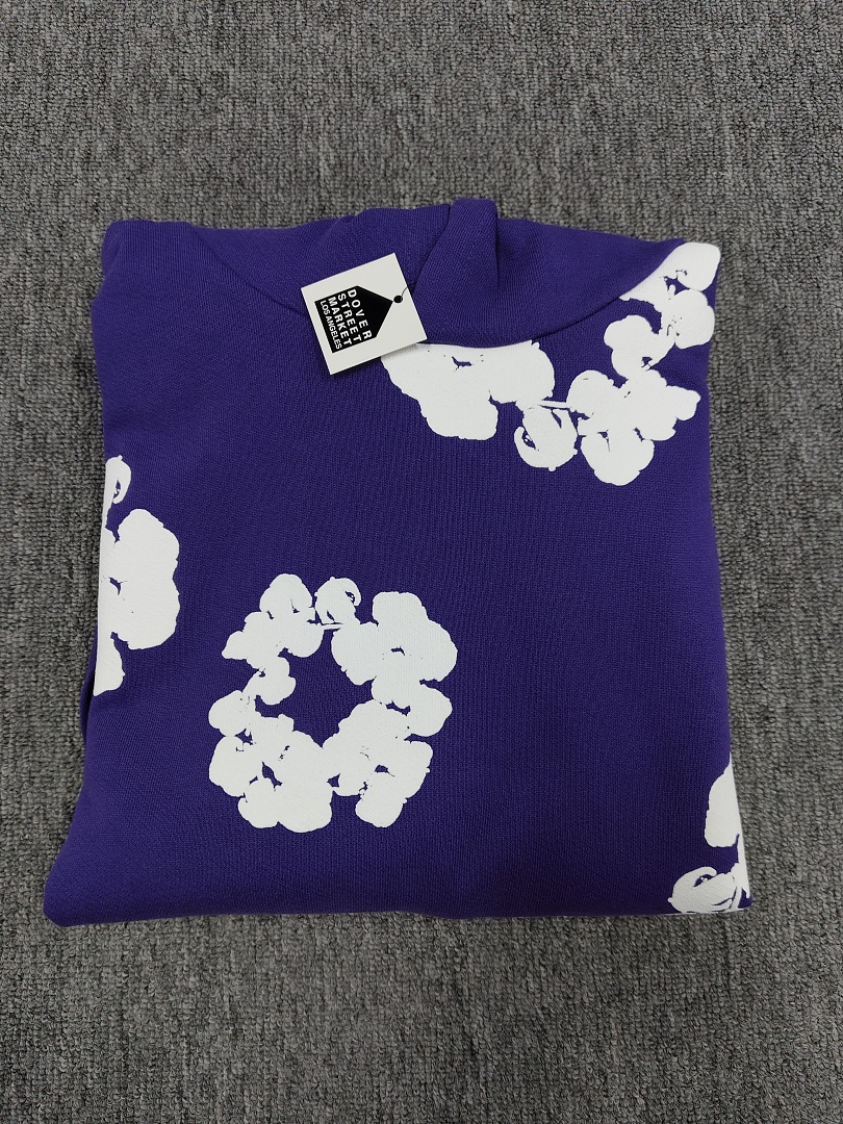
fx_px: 779
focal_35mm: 24
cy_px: 562
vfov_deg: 71.6
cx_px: 422
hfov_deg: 56.8
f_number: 1.88
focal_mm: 5.56
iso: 1315
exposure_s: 1/100
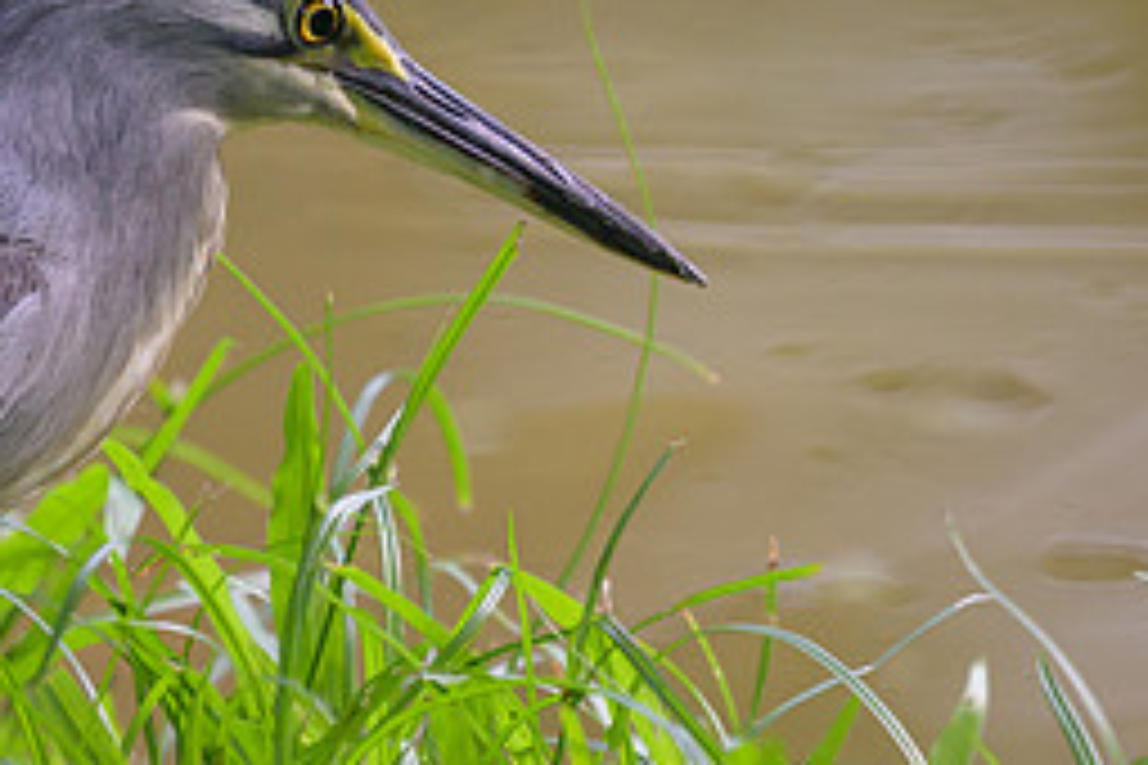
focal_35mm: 2141
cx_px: 104
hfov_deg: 1.0
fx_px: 68269
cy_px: 203
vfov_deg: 0.6
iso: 800
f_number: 2.8
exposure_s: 1/1250
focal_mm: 400
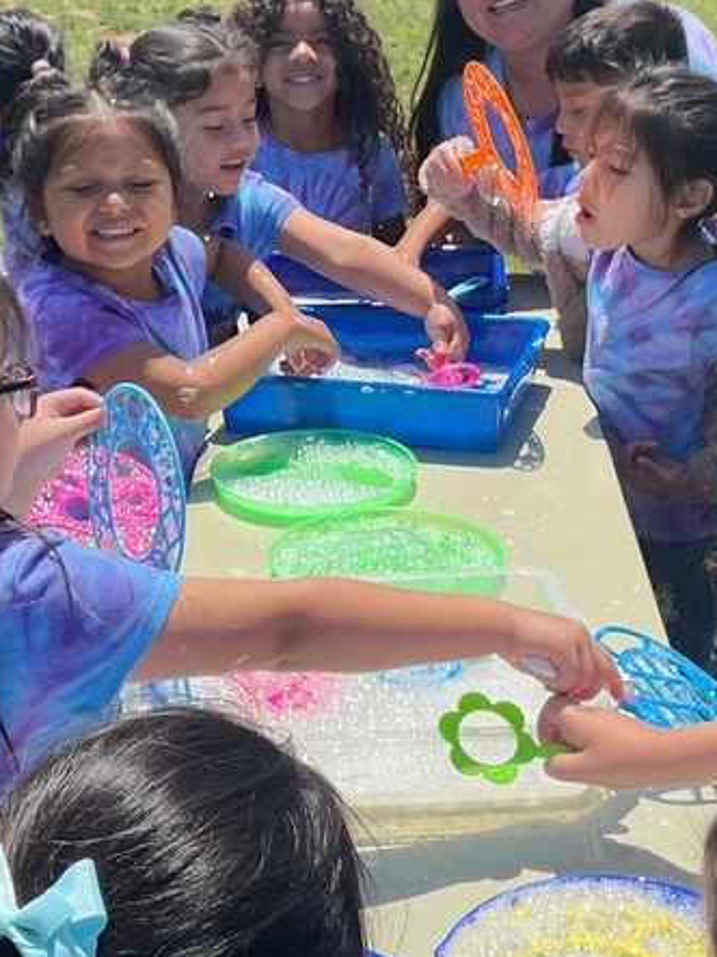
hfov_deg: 21.9
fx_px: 1851
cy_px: 376
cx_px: 358
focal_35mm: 67
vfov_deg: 28.9
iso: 16
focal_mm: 3
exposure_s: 1/1412
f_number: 1.8
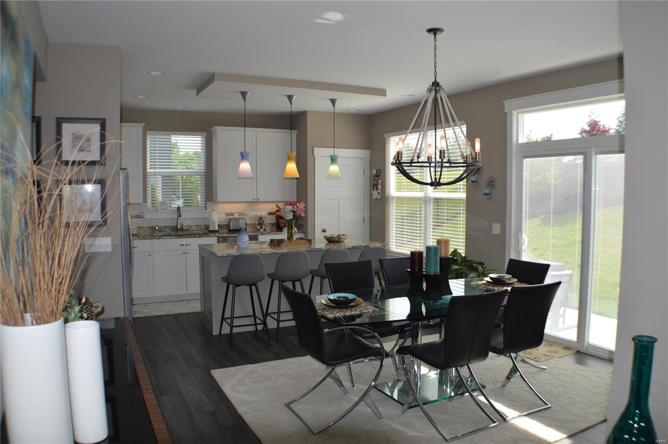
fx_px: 612
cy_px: 222
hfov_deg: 57.3
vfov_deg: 39.9
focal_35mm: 33
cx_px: 334
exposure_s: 1/160
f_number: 4
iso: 100
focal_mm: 22
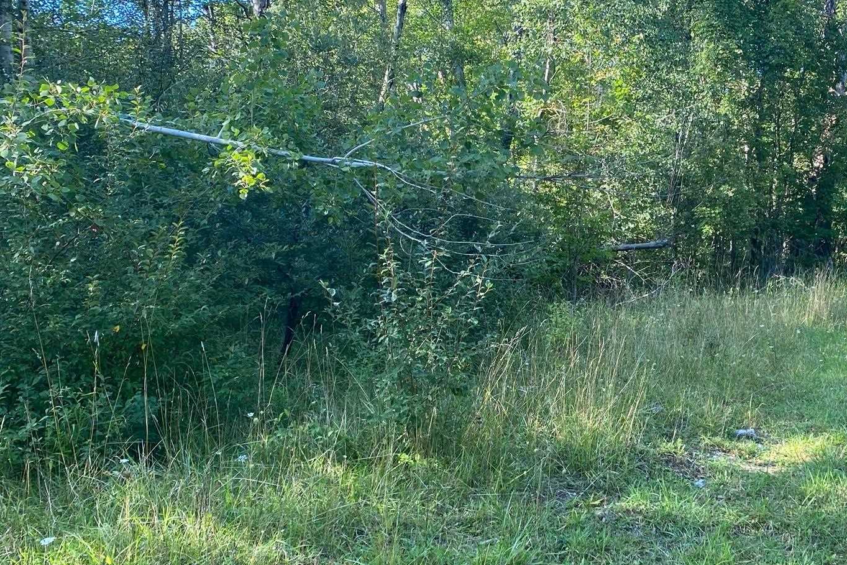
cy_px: 340
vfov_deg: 33.3
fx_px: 941
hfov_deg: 47.4
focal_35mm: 40
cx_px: 586
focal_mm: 4.25
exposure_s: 1/122
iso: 40
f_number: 1.8
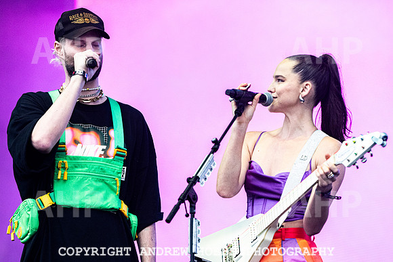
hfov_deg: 8.1
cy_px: 167
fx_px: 2780
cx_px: 217
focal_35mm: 255
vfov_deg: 5.4
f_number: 5
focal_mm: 200
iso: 1250
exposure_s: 1/2000
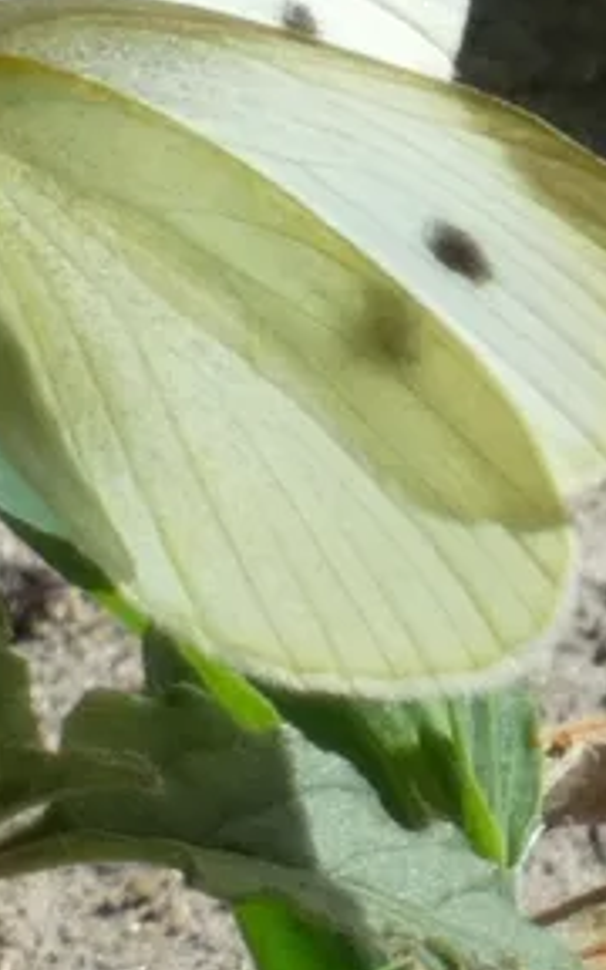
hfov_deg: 1.1
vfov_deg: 1.7
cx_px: 205
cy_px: 263
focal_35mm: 1250
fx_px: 33031
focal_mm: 95.2
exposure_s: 1/320
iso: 80
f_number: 5.6
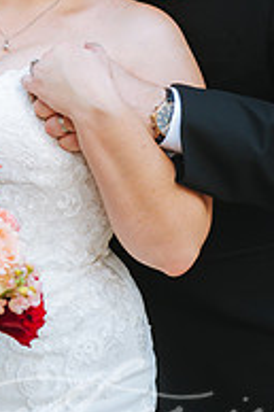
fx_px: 1853
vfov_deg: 12.6
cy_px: 30
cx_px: 82
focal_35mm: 162
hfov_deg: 8.5
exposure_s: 1/400
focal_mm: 70
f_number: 2.8
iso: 1250
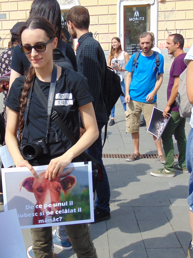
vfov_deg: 33.8
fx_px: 424
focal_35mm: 57
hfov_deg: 25.1
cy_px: 128
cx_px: 31
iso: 80
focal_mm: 7.6
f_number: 3.3
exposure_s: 1/800
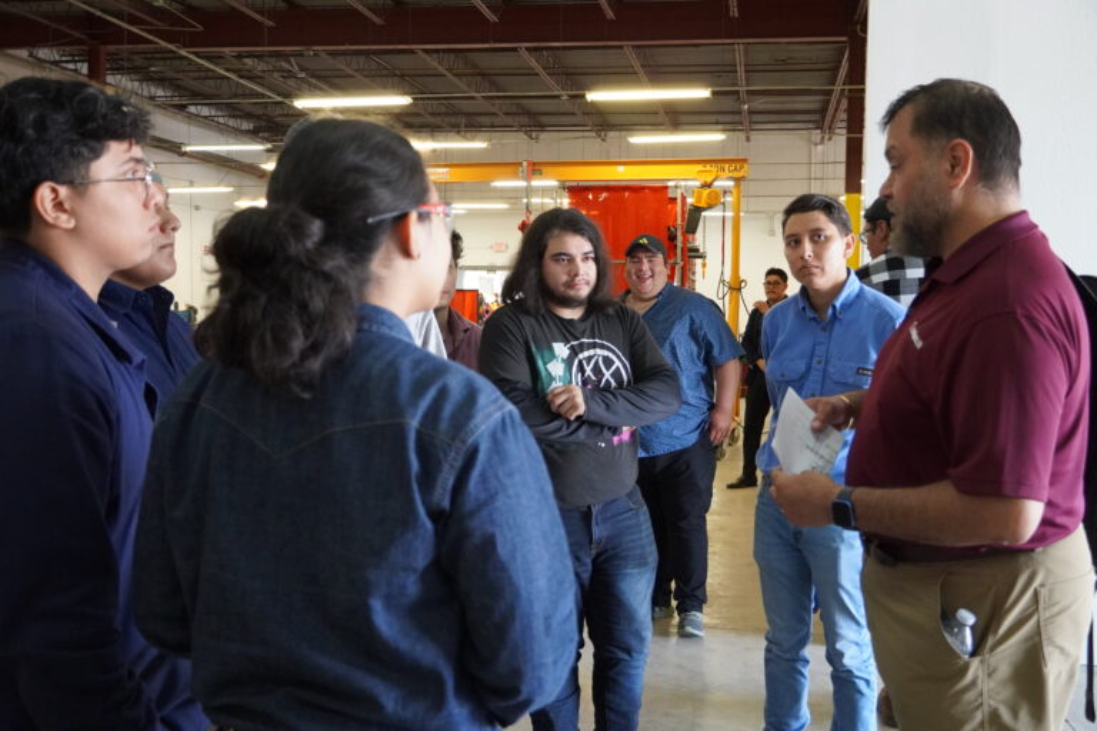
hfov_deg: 49.6
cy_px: 366
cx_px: 548
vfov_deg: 34.2
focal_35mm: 39
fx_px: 1188
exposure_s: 1/160
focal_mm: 26
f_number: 4
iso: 4000
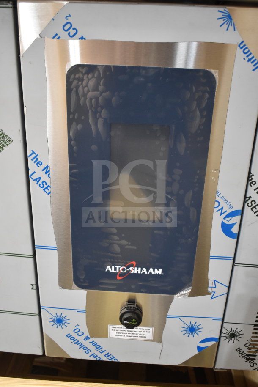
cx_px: 129
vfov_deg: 53.1
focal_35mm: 36
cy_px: 194
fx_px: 387
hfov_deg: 36.9
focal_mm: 24
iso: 1800
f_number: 4
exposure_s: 1/40
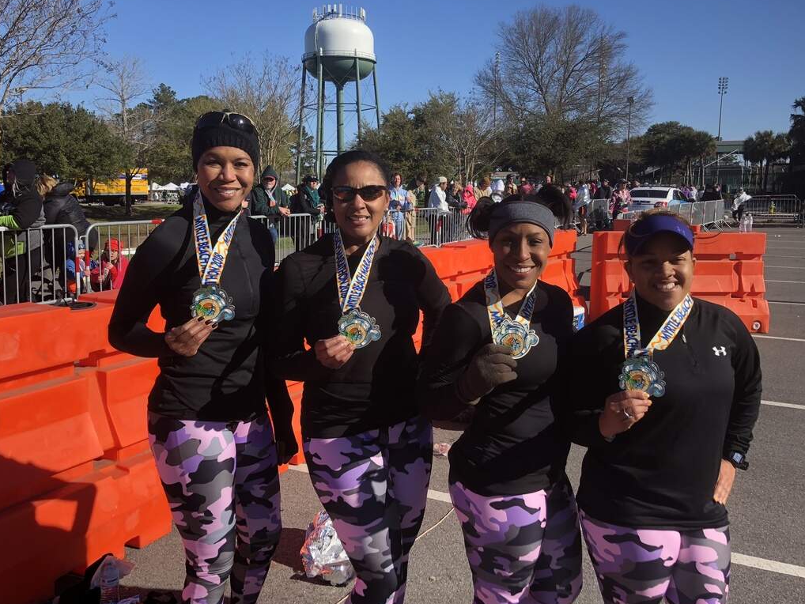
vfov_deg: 43.0
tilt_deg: -6.7
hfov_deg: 55.3
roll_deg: -0.1
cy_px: 293
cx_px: 395
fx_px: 768
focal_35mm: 33
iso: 20
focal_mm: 3.99
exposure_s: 1/1043
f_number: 1.8
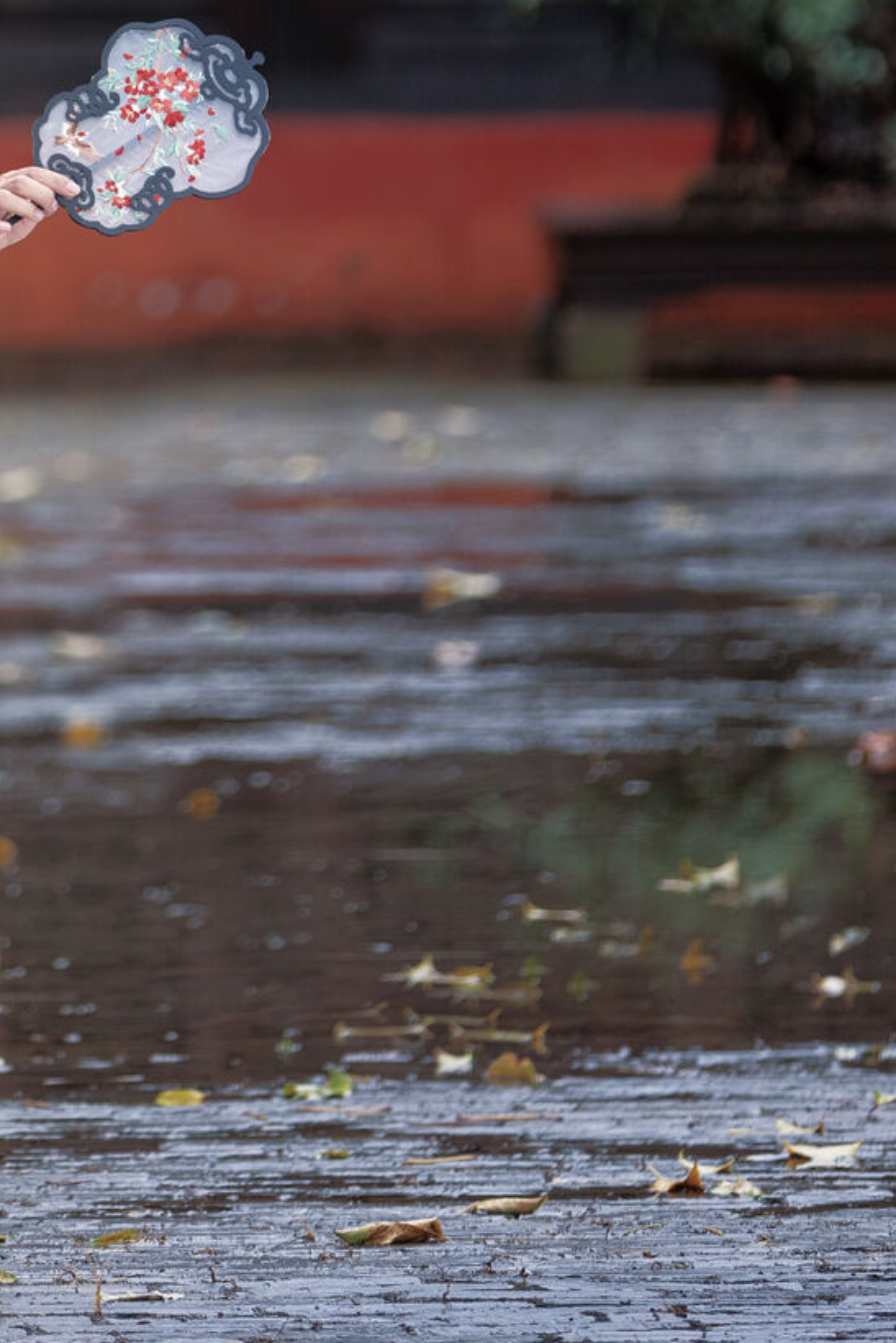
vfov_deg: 5.5
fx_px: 13918
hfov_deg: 3.7
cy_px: -70
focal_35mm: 373
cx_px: 51
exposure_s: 1/1250
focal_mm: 170
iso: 160
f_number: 2.8
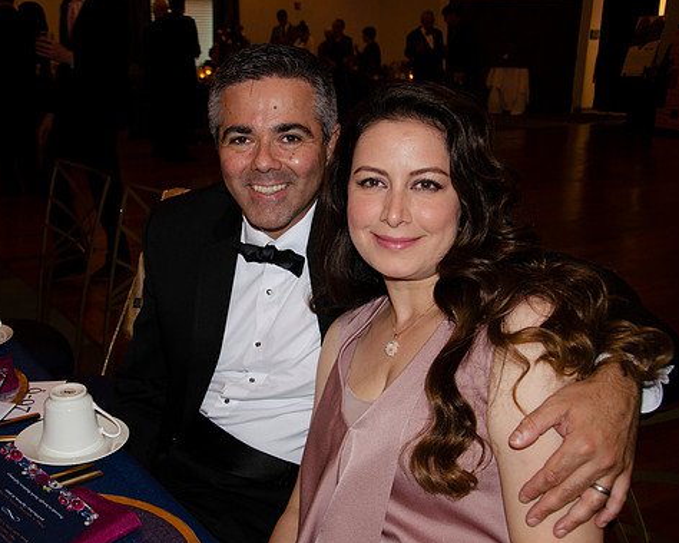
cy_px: 272
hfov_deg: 42.7
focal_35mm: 43
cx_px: 268
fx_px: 864
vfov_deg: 34.9
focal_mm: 25
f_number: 4.5
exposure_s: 1/60
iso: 640
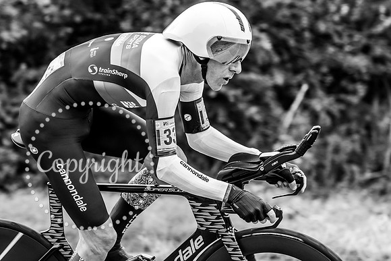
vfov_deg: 7.9
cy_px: 77
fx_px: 1885
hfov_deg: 11.8
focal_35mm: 173
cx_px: 77
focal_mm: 108
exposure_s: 1/1000
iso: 1000
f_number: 4
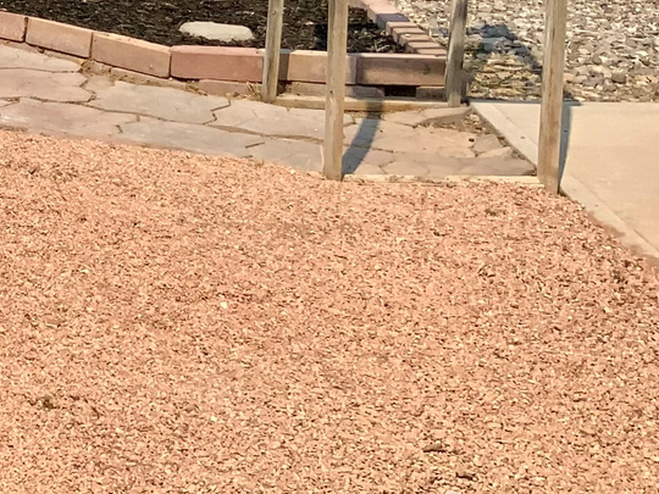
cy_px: -195
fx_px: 2094
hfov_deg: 15.6
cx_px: -478
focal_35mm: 110
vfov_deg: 12.9
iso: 16
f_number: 1.8
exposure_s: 1/2427
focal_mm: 3
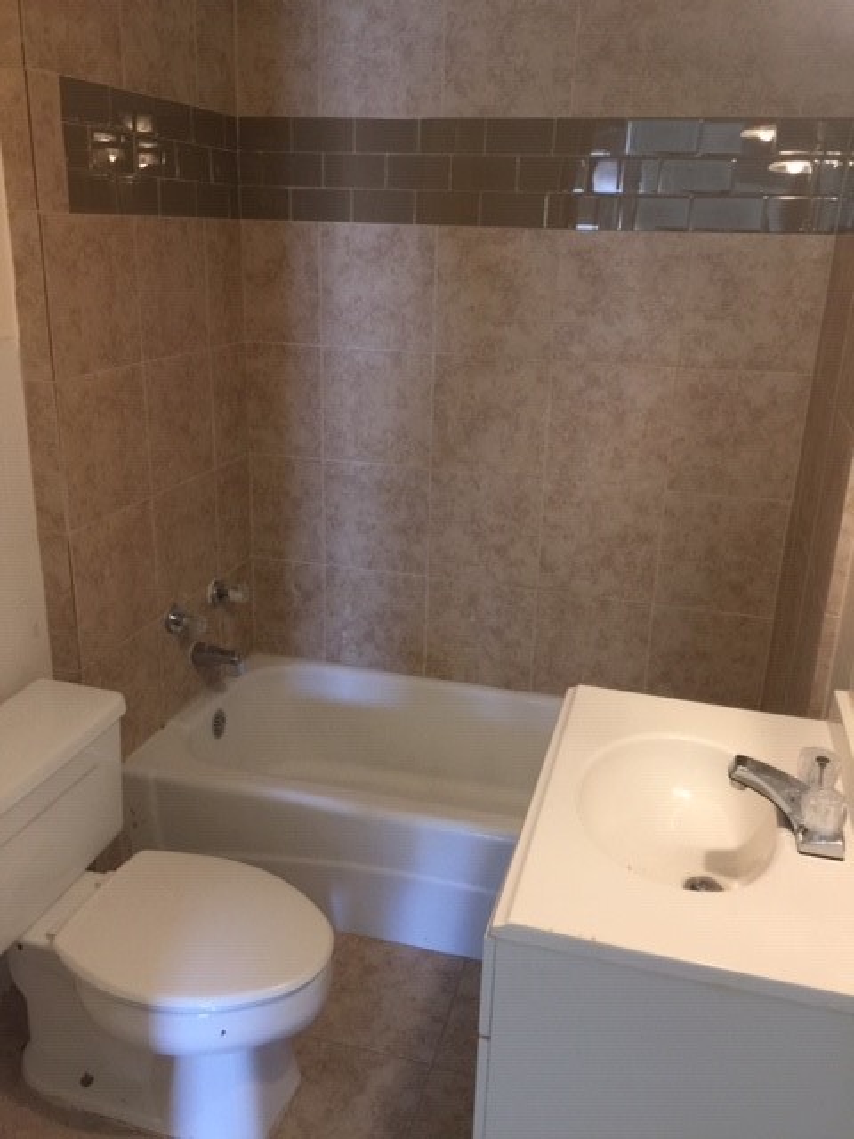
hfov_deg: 48.2
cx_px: 427
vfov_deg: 61.7
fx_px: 954
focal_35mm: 29
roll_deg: -2.8
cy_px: 570
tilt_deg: -18.7
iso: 64
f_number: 2.2
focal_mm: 4.15
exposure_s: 1/15
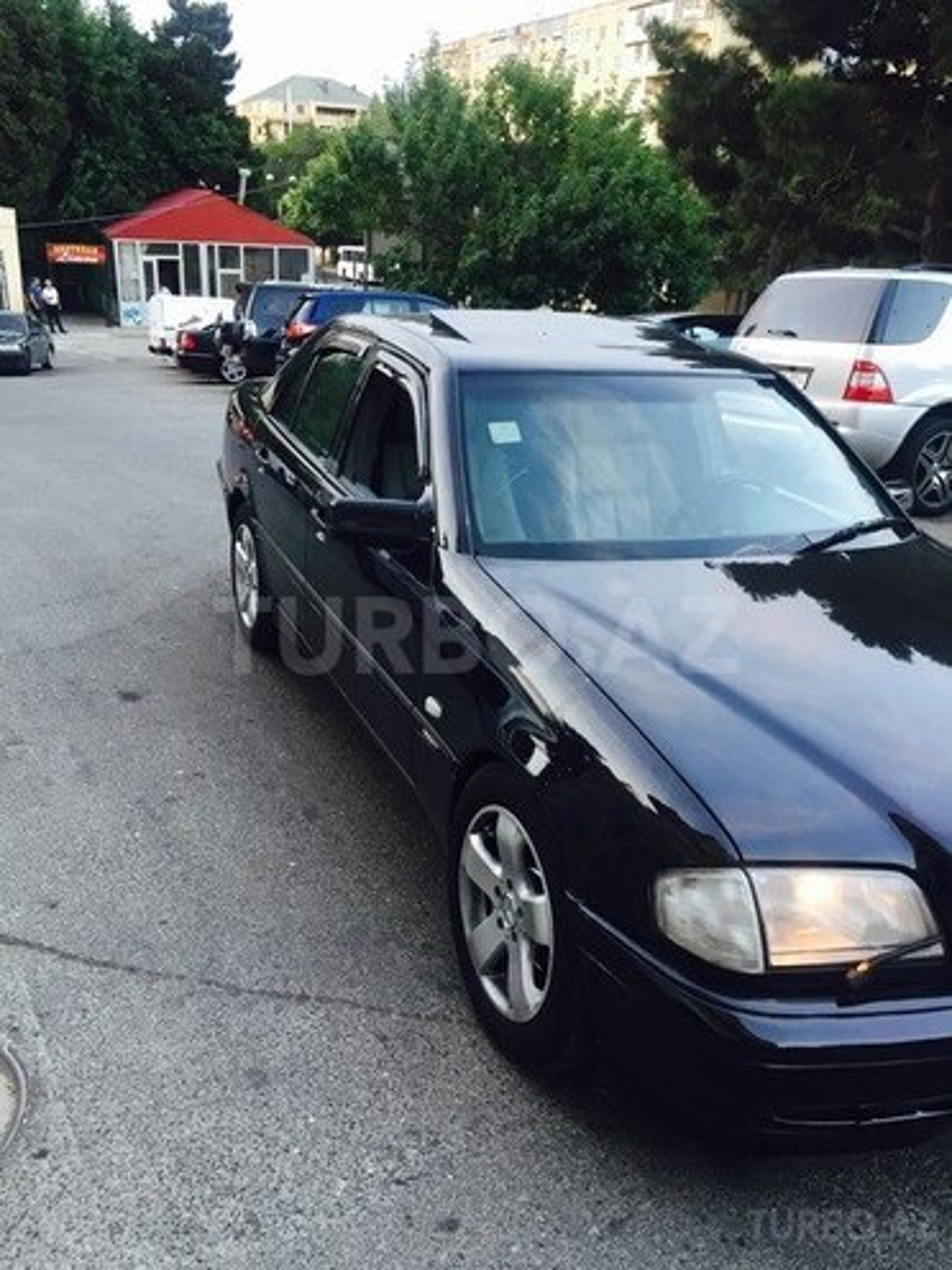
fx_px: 1063
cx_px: 476
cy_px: 635
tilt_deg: -21.3
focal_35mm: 29
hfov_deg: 48.2
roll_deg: -4.4
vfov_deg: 61.7
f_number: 2.2
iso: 80
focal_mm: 4.15
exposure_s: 1/33
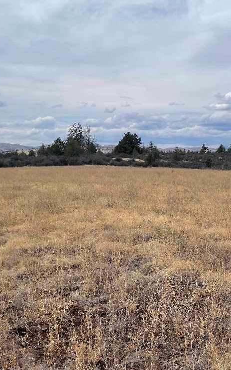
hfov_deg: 32.4
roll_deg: -1.6
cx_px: 192
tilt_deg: -3.6
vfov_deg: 51.5
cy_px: 189
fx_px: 383
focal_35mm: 38
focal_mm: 4.2
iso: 32
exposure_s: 1/6494
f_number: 1.6
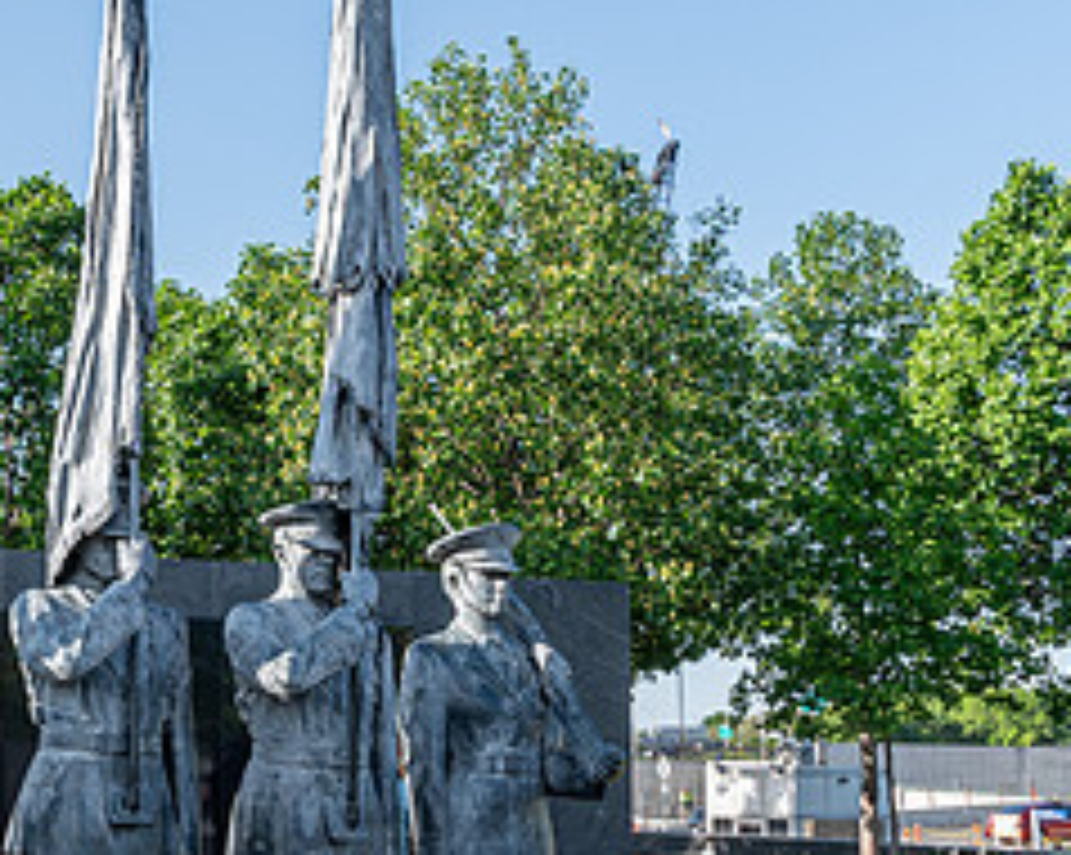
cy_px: 559
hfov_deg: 27.4
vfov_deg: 22.7
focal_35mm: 67
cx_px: 129
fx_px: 2122
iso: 100
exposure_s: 1/125
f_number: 7.1
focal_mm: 16
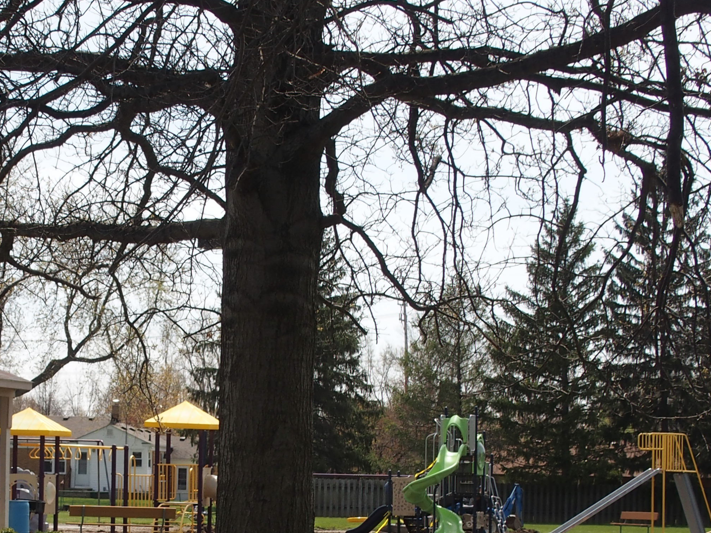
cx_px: 32
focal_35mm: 99
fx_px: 2033
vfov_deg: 14.8
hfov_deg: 19.4
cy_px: 432
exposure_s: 1/500
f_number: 4.5
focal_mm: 10.8
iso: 100
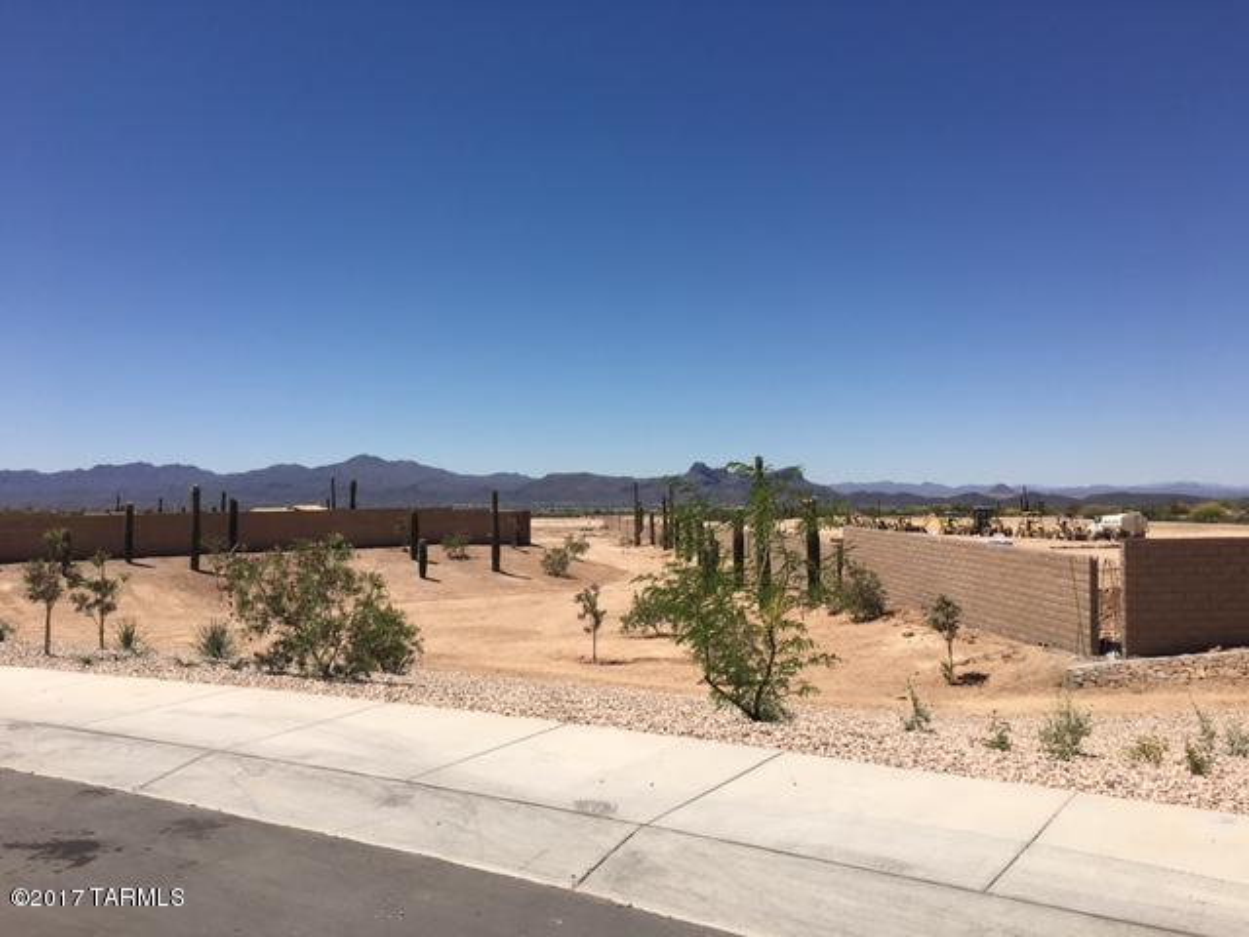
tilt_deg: +2.3
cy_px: 468
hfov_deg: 61.7
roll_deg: +0.0
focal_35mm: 29
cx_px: 624
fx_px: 1046
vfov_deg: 48.2
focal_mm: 4.15
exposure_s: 1/3077
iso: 25
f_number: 2.2
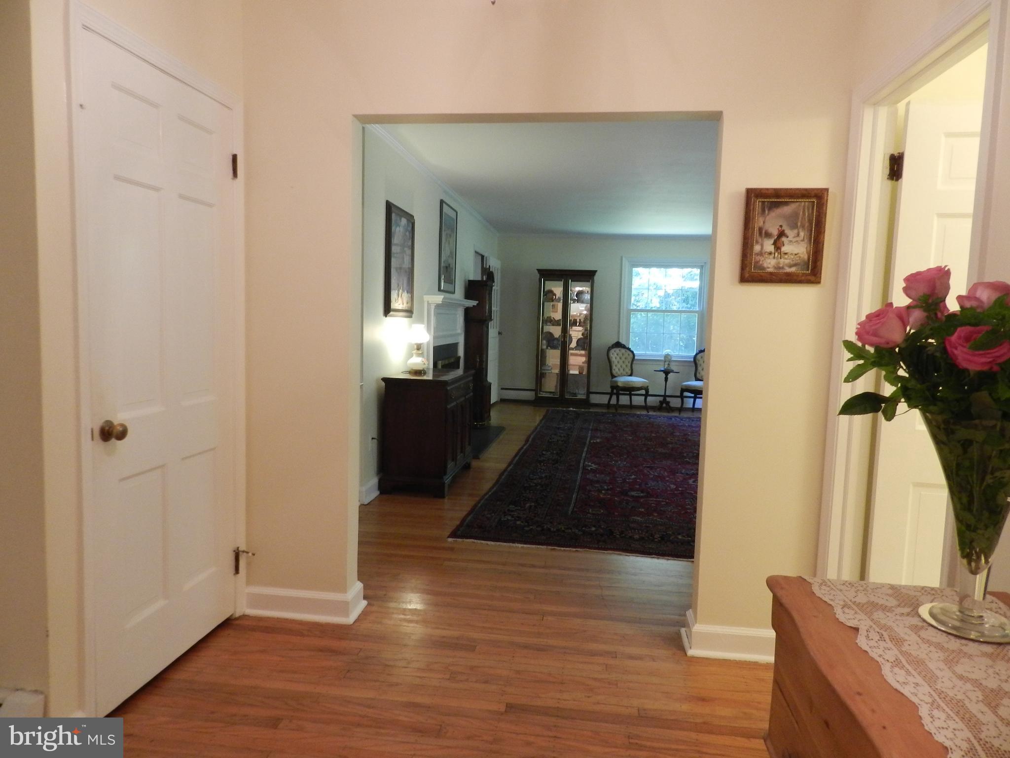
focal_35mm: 23
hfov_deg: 73.9
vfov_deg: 58.9
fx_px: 671
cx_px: 505
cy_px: 379
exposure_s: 1/25
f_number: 3.4
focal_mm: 4
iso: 400
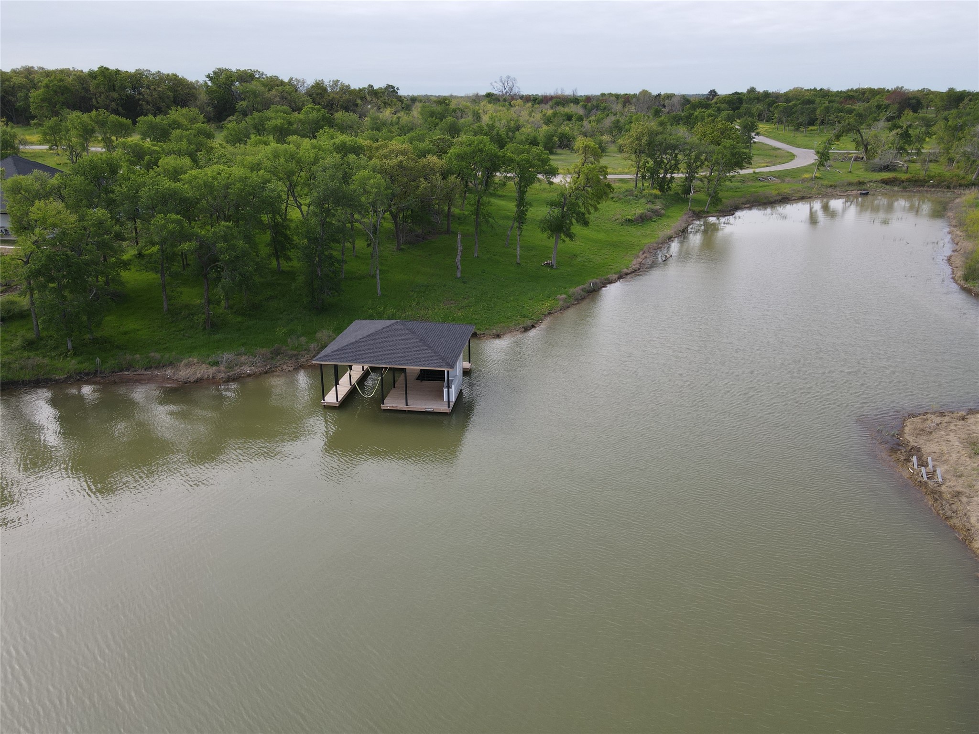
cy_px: 367
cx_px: 490
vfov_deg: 56.8
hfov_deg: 71.6
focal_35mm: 24
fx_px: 679
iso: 100
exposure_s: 1/400
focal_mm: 4.5
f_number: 2.8
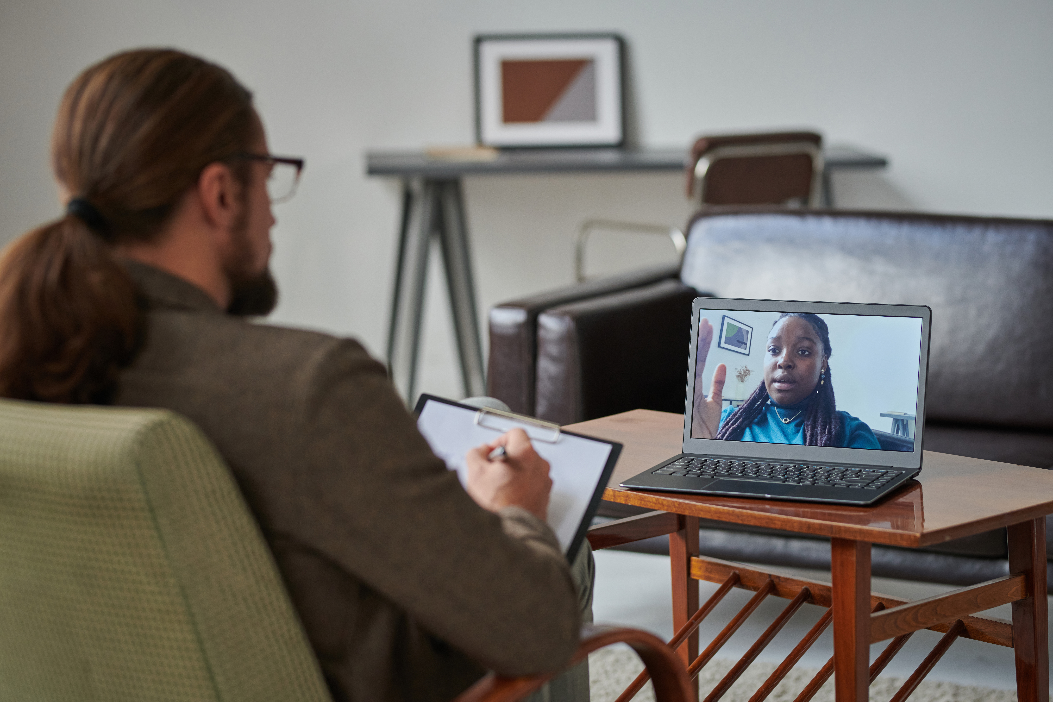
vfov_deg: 16.1
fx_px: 2486
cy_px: 351
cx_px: 526
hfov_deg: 23.9
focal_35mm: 85
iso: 800
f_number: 2.5
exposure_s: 1/200
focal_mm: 85
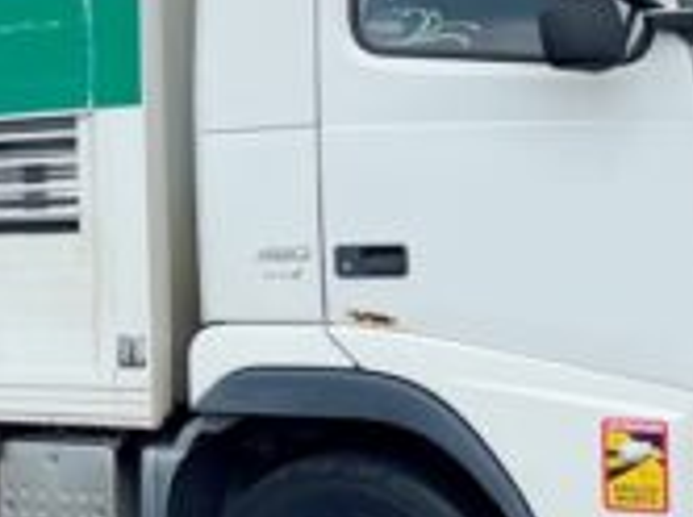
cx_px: 8
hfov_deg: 20.3
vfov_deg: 15.6
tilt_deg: +2.8
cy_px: 154
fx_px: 1879
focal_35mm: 94
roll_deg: -0.1
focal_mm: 4.2
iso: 32
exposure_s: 1/2681
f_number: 1.6
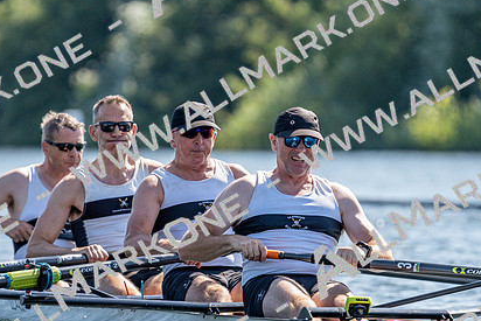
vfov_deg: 2.3
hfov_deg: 3.4
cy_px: 190
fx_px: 8019
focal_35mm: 600
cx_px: 214
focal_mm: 426
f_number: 6.3
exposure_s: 1/2000
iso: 500
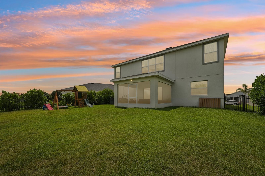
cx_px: 132
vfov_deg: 81.2
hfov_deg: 104.3
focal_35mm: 14
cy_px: 88
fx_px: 103
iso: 400
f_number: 8
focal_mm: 14
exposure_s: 1/1600
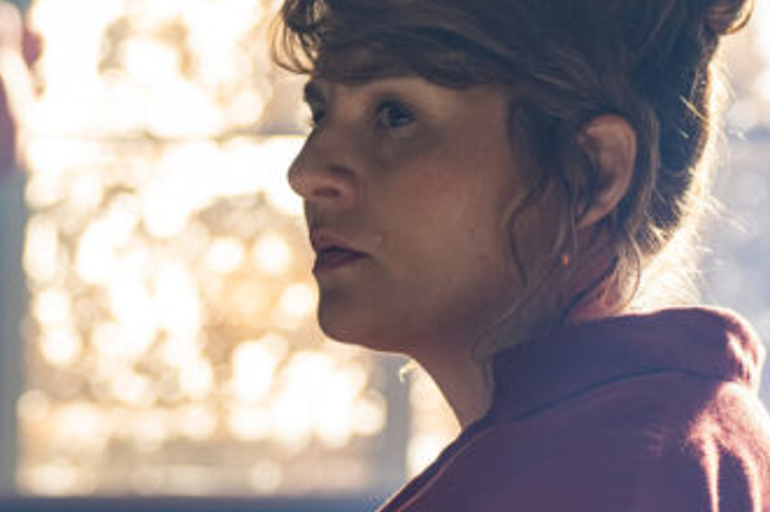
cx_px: 249
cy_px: 448
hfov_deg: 7.5
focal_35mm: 275
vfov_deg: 5.0
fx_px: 5876
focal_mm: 85
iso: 800
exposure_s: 1/500
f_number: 2.8
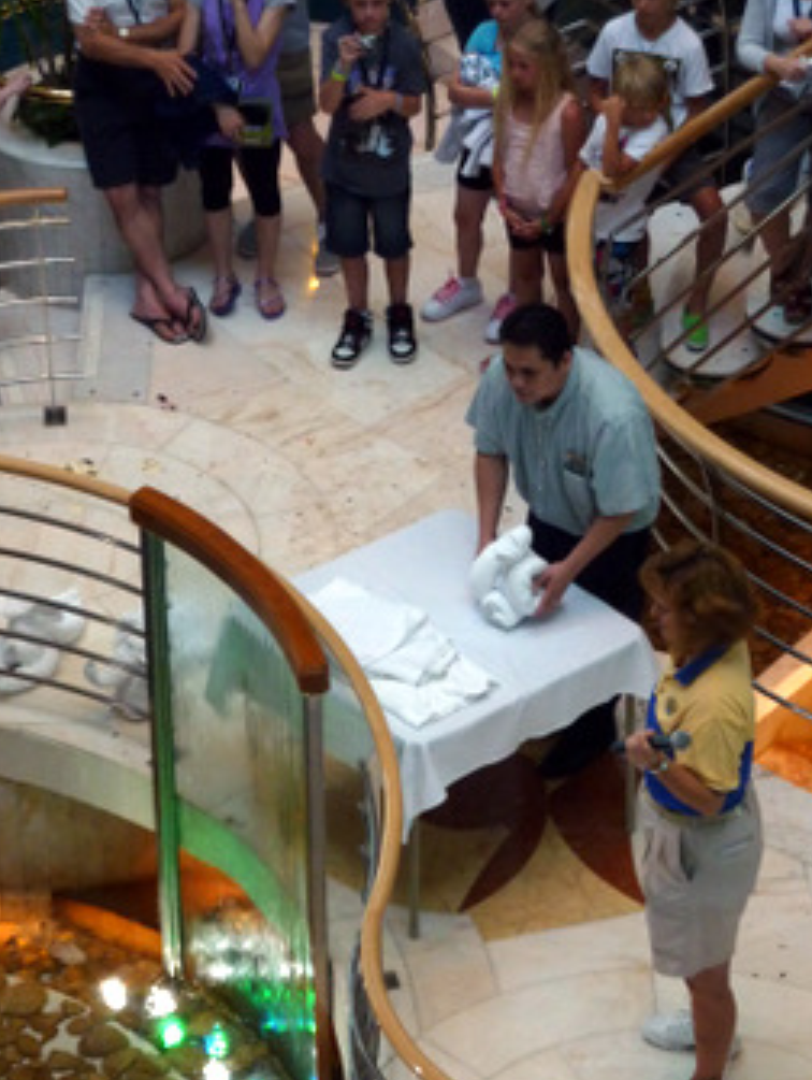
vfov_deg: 15.9
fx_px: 3871
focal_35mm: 124
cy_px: 561
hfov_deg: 12.0
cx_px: 354
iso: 250
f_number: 4.3
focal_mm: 17
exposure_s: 1/50
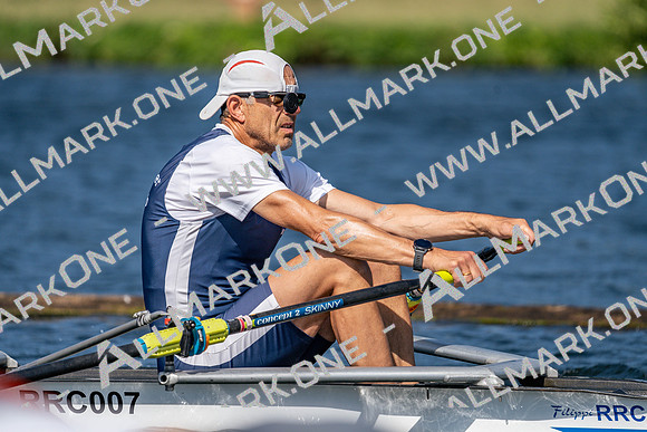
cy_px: 216
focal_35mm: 459
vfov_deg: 3.0
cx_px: 324
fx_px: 8251
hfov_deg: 4.5
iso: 160
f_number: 6.3
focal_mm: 459
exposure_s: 1/2000
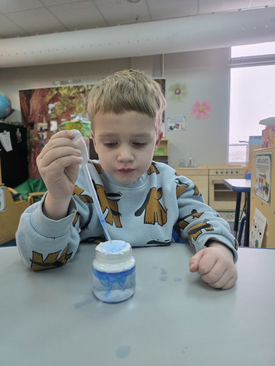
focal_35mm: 23
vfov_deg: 73.9
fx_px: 244
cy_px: 183
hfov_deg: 58.9
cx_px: 138
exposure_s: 1/180
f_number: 1.7
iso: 250
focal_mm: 6.3
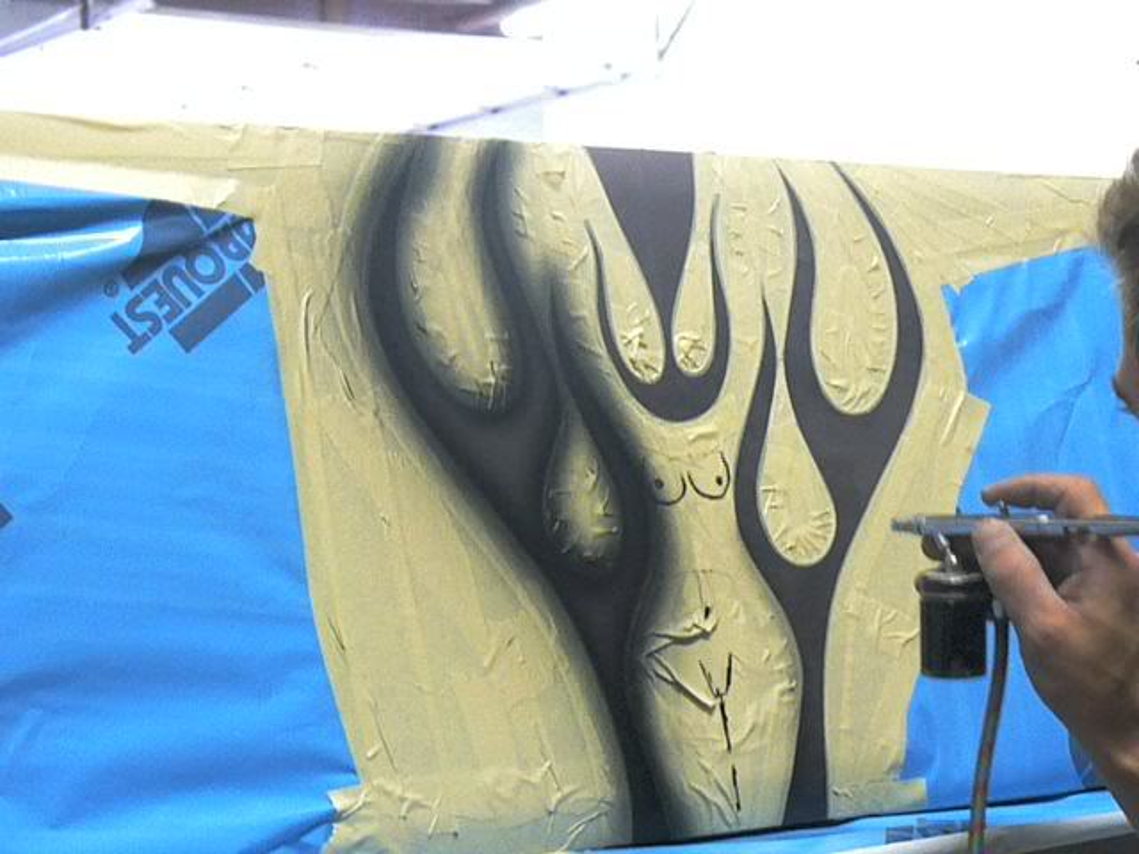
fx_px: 2896
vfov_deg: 16.8
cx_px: 570
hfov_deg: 22.3
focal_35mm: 88
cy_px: 427
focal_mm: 14.5
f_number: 3.4
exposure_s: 1/30
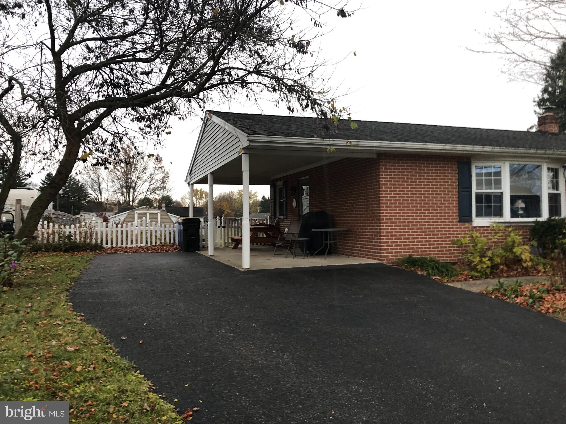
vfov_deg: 49.7
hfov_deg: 63.4
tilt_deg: +3.1
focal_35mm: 28
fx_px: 458
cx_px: 283
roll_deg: -0.5
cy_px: 212
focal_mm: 4
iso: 100
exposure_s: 1/120
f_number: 1.8
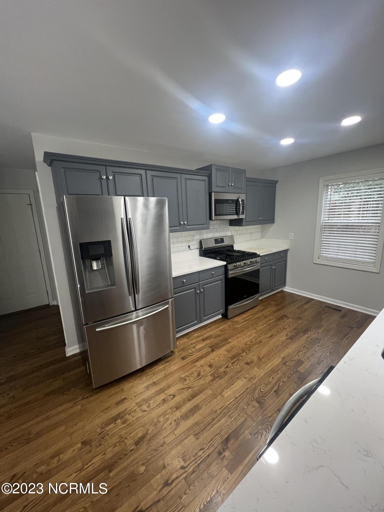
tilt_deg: -11.3
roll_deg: +3.1
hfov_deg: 89.9
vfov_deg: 106.2
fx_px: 192
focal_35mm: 13
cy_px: 256
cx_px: 192
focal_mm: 1.57
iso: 160
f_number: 1.8
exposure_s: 1/60
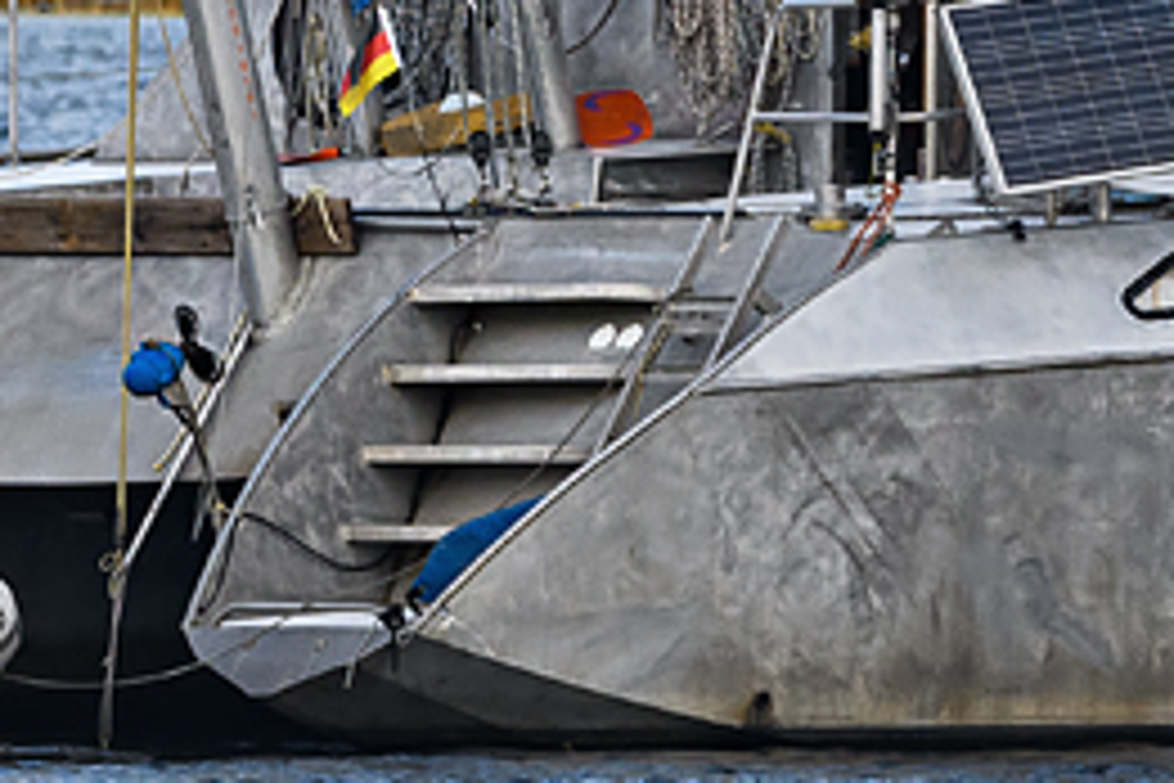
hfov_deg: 0.7
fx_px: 94369
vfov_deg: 0.5
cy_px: 184
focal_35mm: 2894
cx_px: 1403
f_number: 7.1
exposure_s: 1/1250
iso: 400
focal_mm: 420
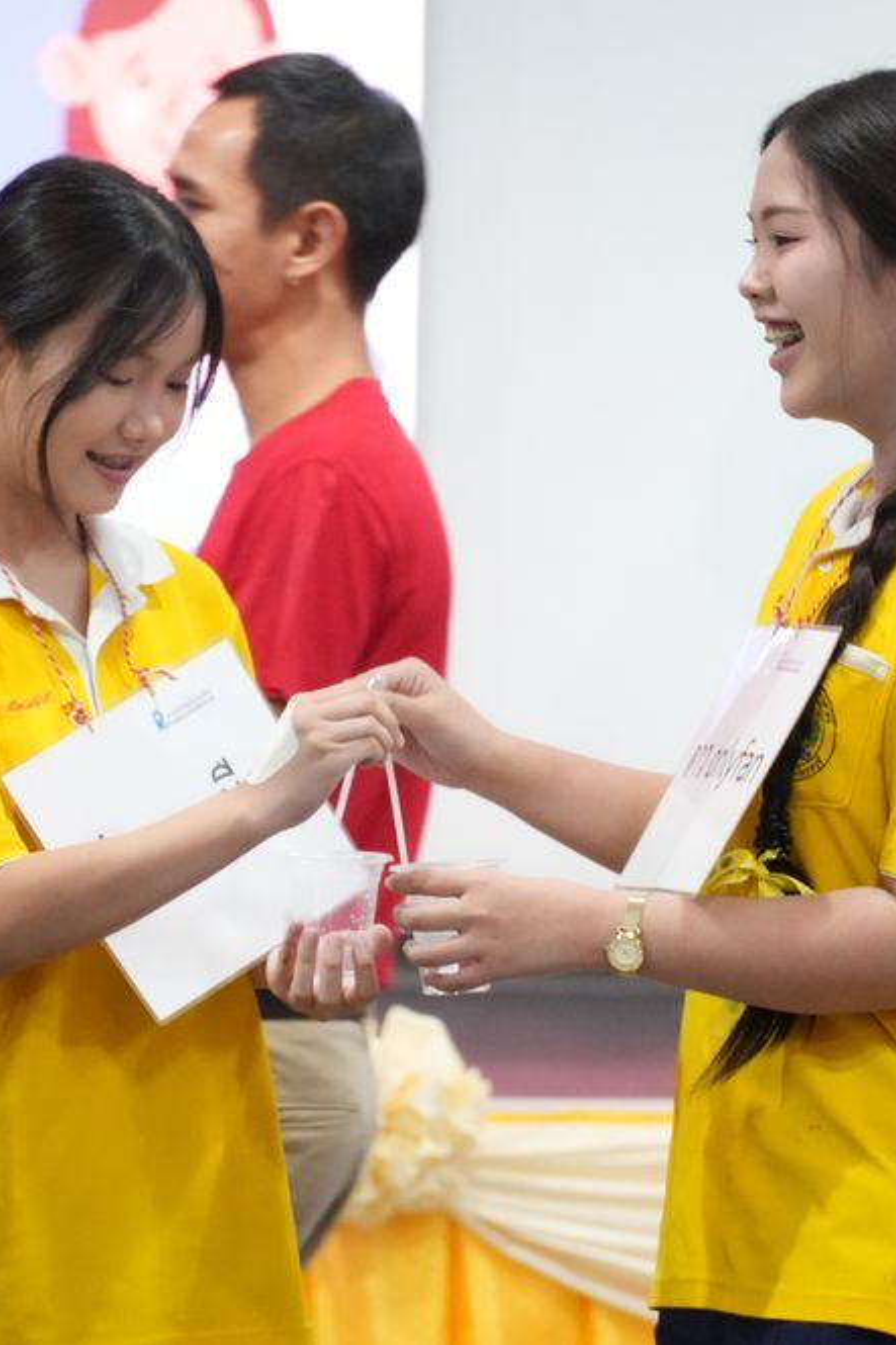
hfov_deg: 4.5
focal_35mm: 305
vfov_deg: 6.8
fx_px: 11382
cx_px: 390
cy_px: 672
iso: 6400
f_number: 5.6
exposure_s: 1/125
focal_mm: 135
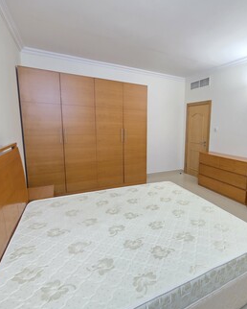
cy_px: 155
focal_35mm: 18
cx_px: 164
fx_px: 164
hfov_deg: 71.7
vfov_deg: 86.3
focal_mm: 2.2
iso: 640
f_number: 1.9
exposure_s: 1/50
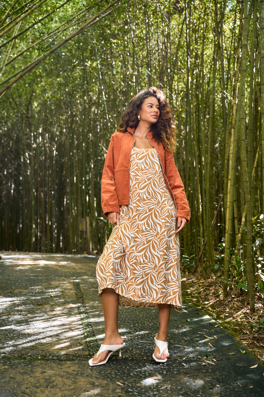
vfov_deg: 50.7
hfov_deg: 35.1
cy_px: 198
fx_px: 418
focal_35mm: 38
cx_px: 132
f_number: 2.8
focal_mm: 38
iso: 500
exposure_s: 1/100
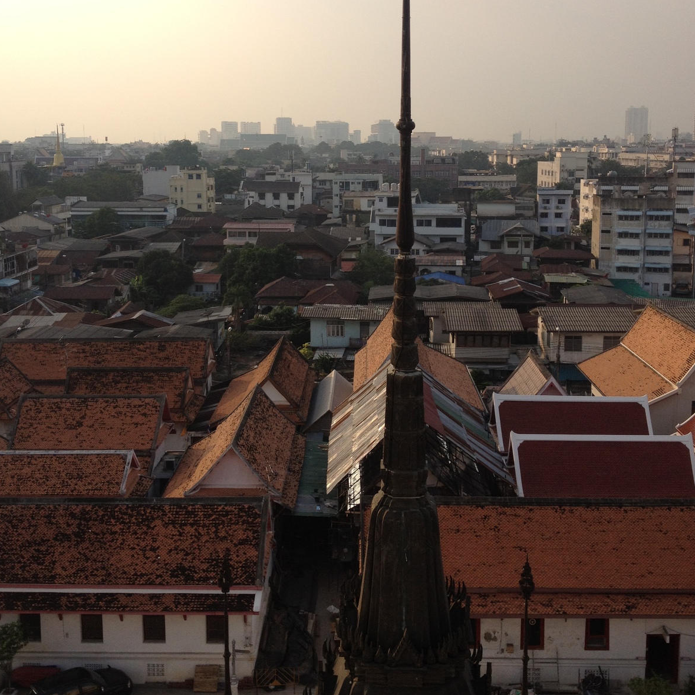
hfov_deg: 40.0
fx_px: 954
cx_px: 346
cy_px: 258
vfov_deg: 39.7
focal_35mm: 42
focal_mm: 4.28
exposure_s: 1/1453
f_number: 2.4
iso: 64
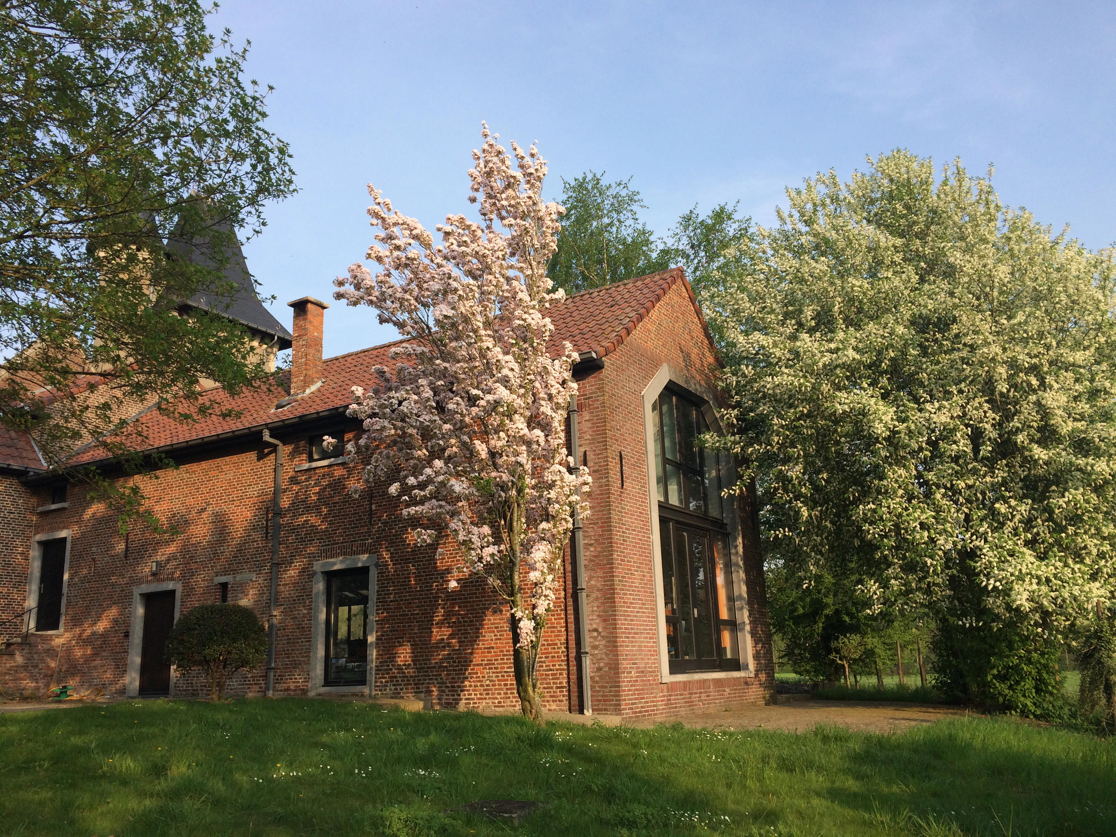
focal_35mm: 29
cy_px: 418
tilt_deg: +15.1
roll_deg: +1.0
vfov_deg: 48.2
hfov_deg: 61.7
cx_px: 558
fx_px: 935
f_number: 2.2
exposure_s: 1/1026
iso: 32
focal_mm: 4.15
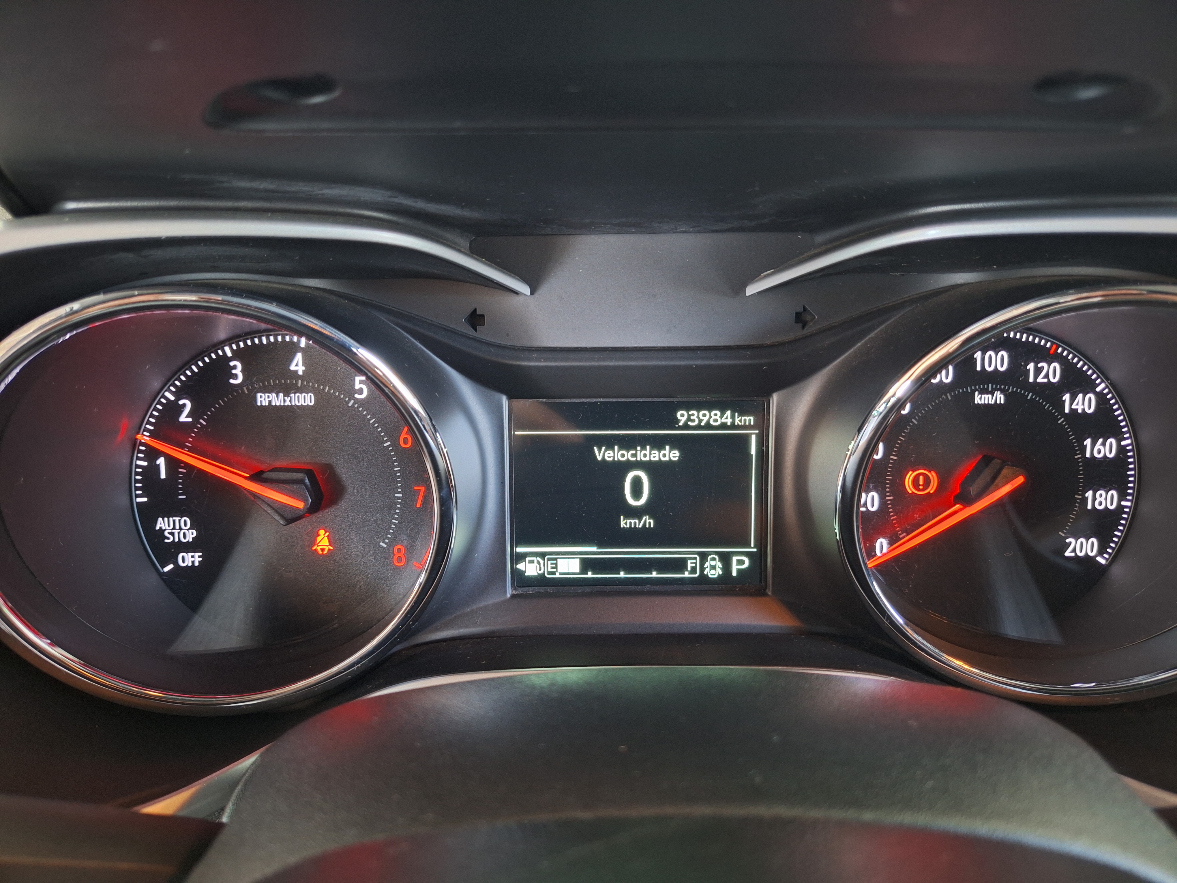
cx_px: 588
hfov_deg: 73.9
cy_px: 442
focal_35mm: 23
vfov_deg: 58.9
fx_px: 782
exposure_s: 1/20
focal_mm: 5.54
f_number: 1.8
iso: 400
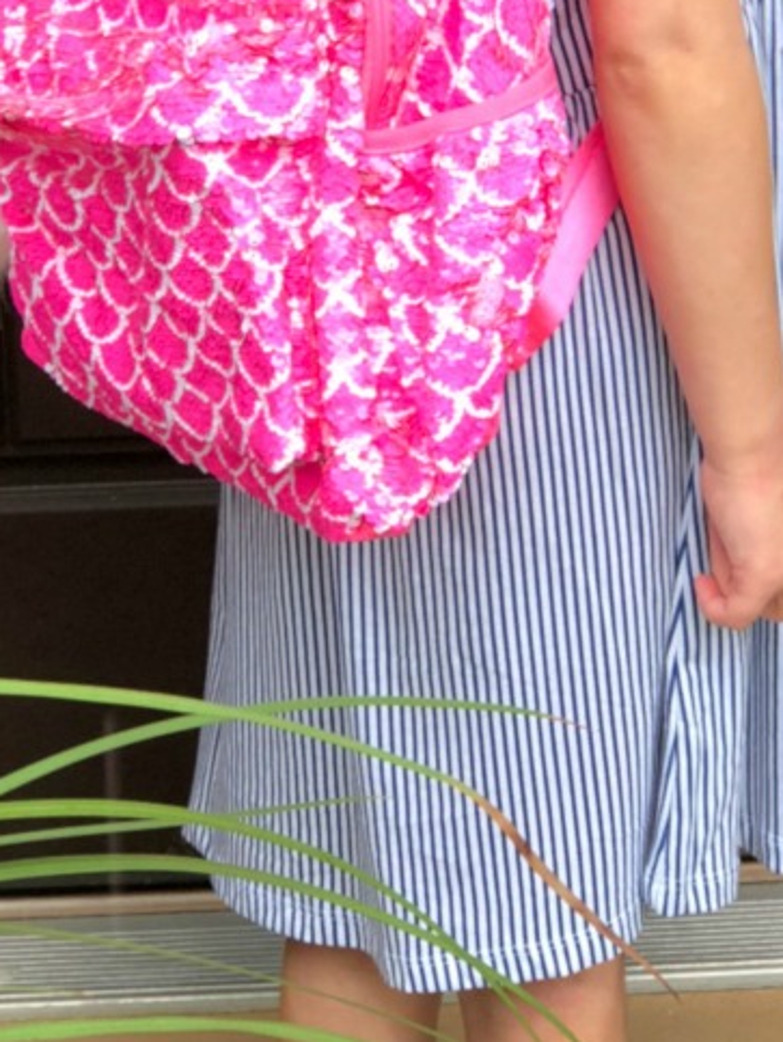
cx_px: 444
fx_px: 4849
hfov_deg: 9.2
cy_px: 146
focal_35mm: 161
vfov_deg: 12.2
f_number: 2.8
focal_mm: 6.6
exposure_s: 1/60
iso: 25
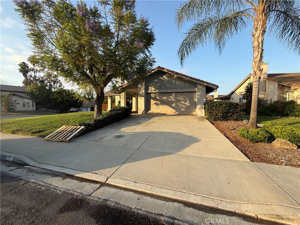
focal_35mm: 14
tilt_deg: -1.8
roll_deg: -1.0
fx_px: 121
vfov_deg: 85.7
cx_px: 150
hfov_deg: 102.1
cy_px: 112
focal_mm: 2.22
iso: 50
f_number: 2.2
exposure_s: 1/514
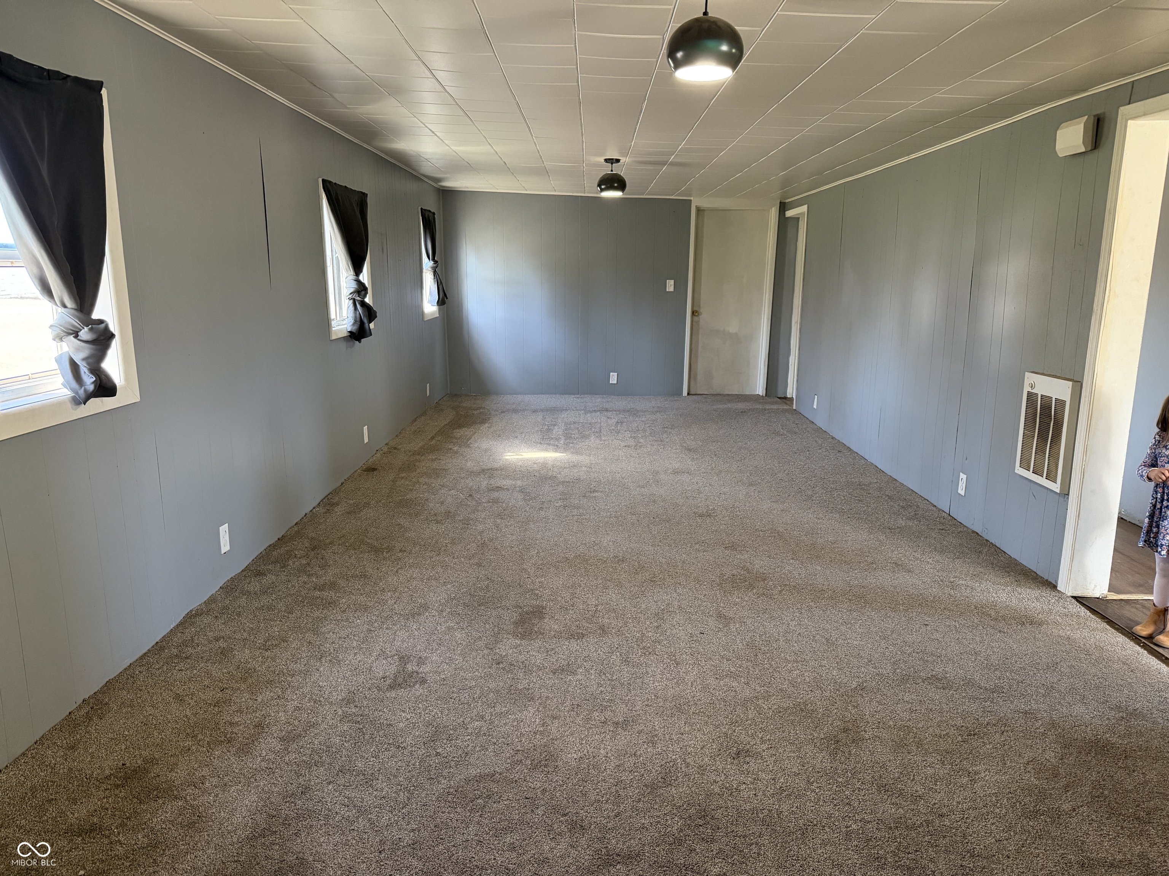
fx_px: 810
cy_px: 438
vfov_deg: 56.8
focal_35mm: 24
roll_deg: -0.6
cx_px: 584
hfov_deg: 71.6
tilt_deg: -11.4
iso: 500
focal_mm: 6.76
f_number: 1.78
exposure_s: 1/60
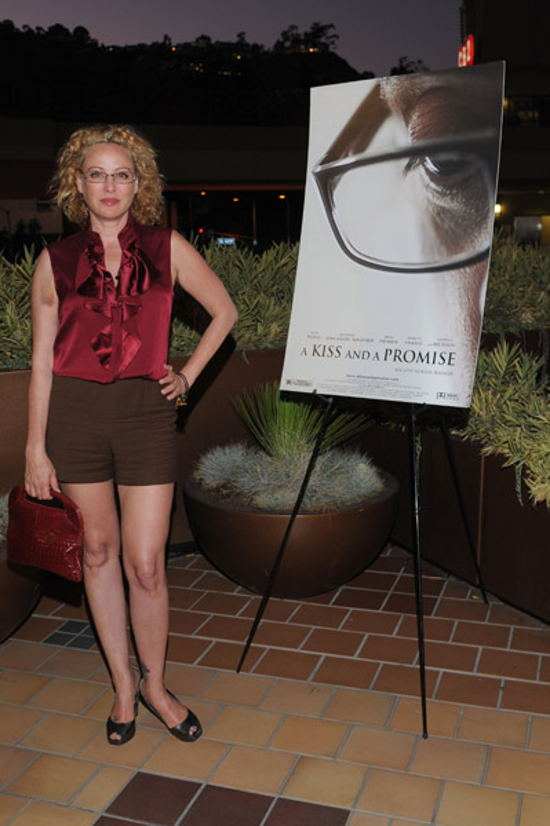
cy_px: 413
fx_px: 895
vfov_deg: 49.6
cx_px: 275
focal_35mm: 39
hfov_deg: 34.2
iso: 500
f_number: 3.5
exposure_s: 1/80
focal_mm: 26
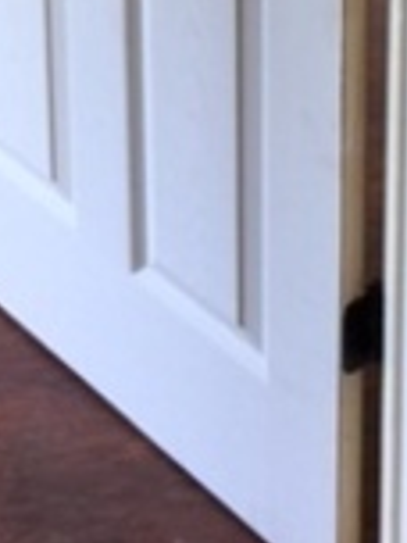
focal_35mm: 127
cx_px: 157
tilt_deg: -19.5
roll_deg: +1.1
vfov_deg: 14.1
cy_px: -373
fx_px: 1991
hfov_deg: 11.7
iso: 50
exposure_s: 1/30
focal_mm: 4.15
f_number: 2.2
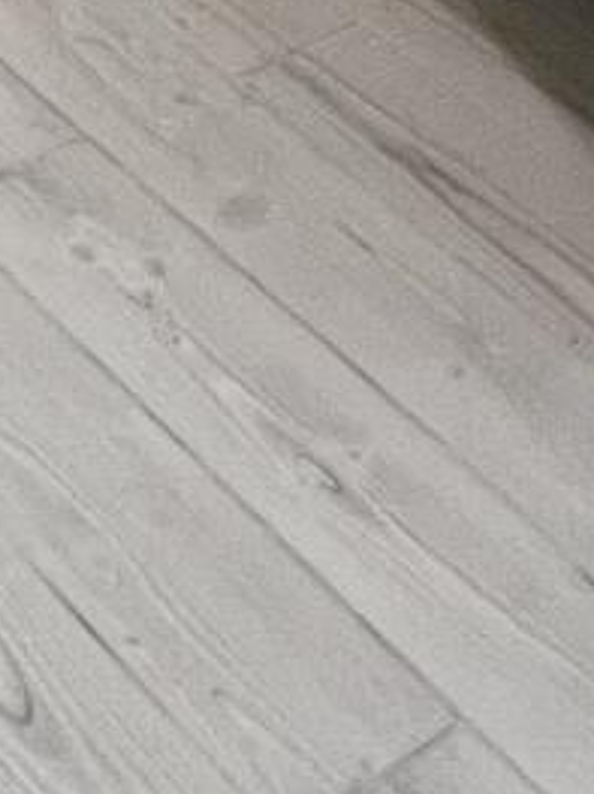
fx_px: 2267
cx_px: -585
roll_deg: +0.2
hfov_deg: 13.0
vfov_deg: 12.1
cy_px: -1443
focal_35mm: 99
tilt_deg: -2.2
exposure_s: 1/120
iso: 160
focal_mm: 1.57
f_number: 1.8
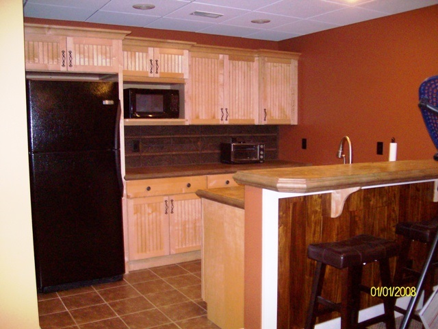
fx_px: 443
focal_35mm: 35
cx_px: 219
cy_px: 164
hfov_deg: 52.6
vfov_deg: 40.7
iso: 313
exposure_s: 1/40
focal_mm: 5.8
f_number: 2.8
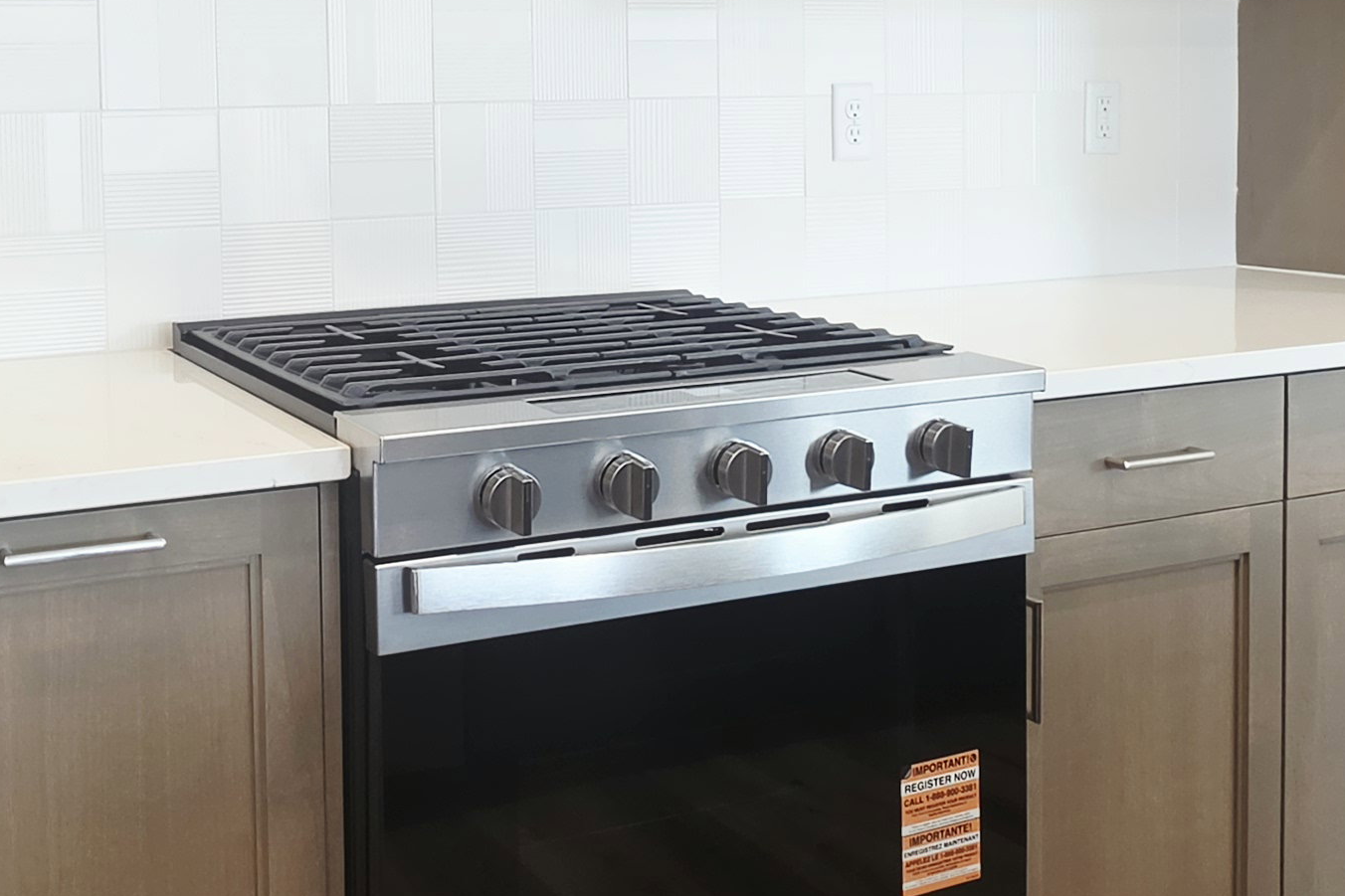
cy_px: 188
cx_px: 372
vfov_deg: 32.5
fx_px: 1494
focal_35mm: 40
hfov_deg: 47.1
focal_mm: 2.2
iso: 100
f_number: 1.9
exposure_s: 1/120
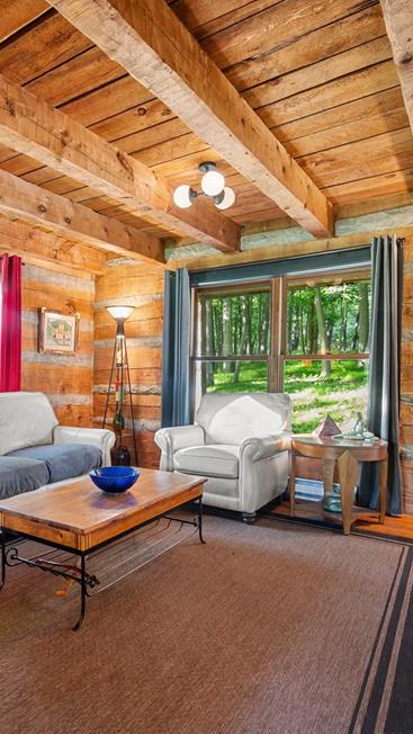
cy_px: 381
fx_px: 448
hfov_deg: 48.4
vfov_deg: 78.7
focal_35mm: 23
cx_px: 126
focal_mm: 14
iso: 100
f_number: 11
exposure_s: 10
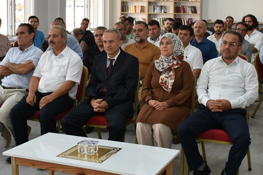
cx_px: 148
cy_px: 59
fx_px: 424
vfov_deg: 23.3
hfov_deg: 34.4
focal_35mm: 58
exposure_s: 1/80
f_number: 4.5
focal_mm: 18
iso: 200
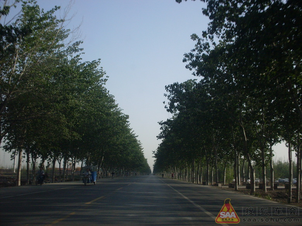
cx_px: 151
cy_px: 113
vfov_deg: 37.7
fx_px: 331
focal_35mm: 38
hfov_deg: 49.0
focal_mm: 6.3
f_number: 8.4
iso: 80
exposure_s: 1/125
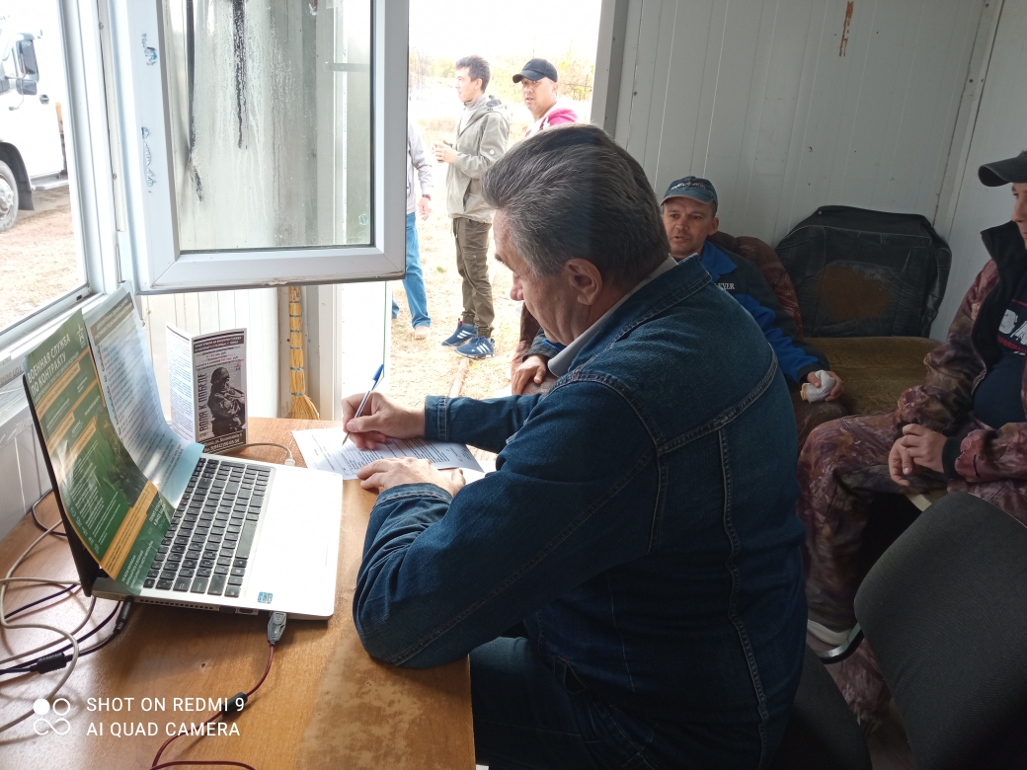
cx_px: 514
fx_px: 801
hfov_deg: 65.3
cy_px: 385
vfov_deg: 51.4
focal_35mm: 27
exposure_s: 1/50
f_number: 2.2
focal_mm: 3.79
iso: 130
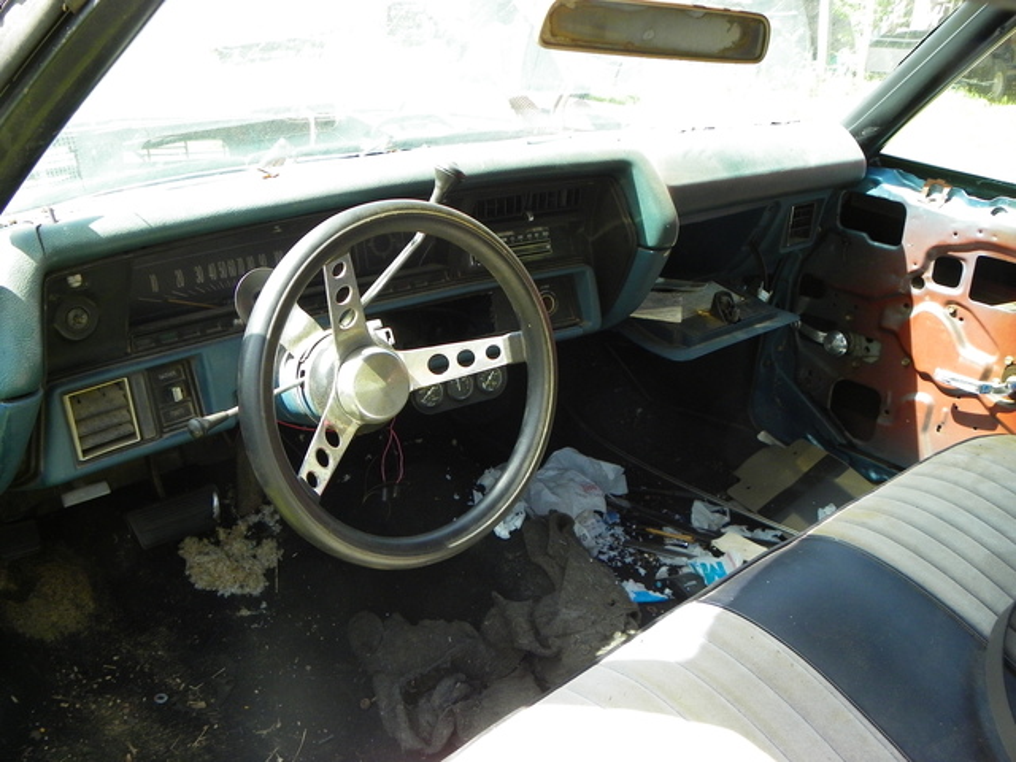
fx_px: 1027
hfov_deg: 52.6
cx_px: 508
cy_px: 381
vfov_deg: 40.7
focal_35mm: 35
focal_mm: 6.2
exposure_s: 1/125
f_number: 3.2
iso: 100
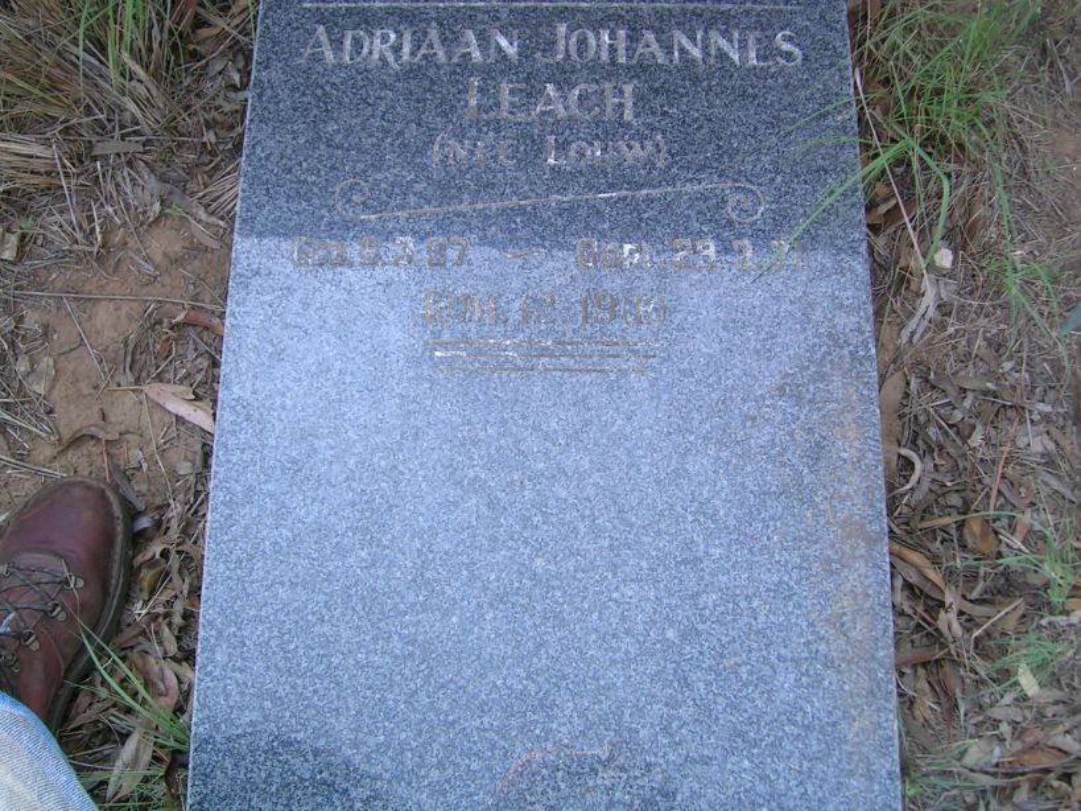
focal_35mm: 40
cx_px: 540
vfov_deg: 36.0
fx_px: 1249
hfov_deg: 46.8
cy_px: 406
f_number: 2.9
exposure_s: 1/56
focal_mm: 6.1
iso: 50
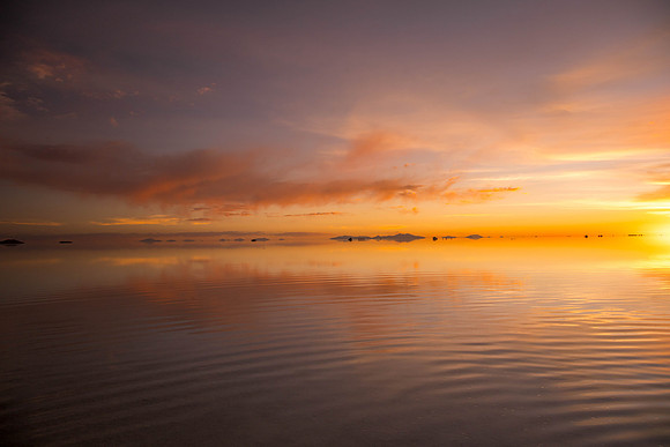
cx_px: 335
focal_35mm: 24
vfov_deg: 53.2
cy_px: 224
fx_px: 447
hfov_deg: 73.7
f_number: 6.3
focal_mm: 24
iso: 320
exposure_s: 1/160
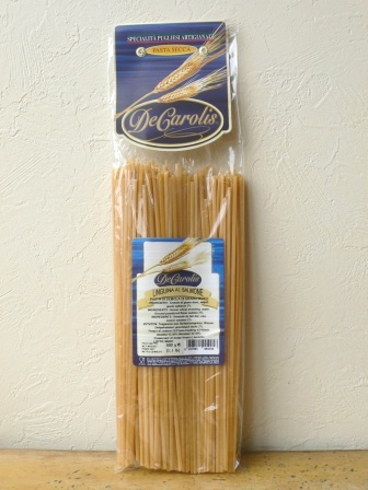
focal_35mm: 34
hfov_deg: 41.8
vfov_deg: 54.0
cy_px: 245
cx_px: 184
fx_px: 482
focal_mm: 6.3
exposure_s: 1/100
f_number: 4
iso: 80
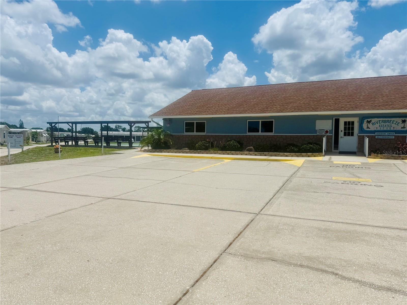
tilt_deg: -5.4
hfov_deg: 71.6
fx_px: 282
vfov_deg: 56.8
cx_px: 204
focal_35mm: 24
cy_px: 152
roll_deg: -1.2
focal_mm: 6.76
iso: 80
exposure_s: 1/14286
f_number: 1.78
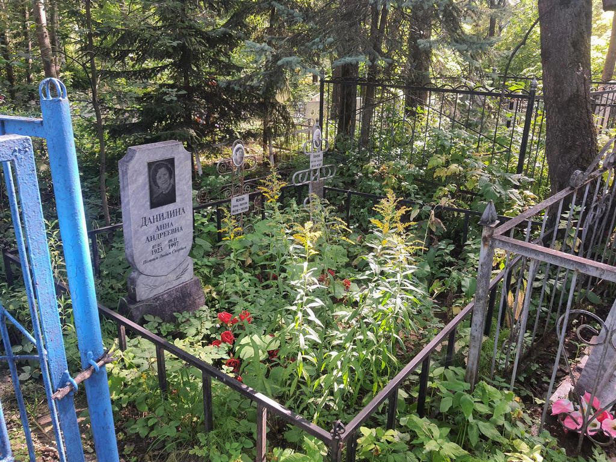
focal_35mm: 26
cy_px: 231
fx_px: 463
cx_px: 308
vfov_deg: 53.1
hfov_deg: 67.3
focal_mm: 4.32
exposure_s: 1/100
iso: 64
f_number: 1.7
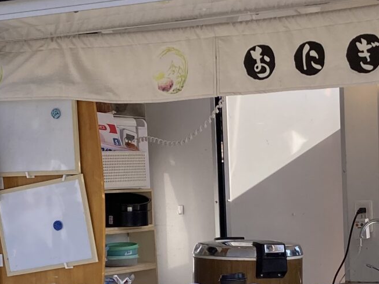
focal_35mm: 110
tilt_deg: -7.2
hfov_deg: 17.8
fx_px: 1204
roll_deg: +2.6
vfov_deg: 13.2
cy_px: 296
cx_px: 296
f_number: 1.8
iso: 20
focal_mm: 3.99
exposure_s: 1/1080
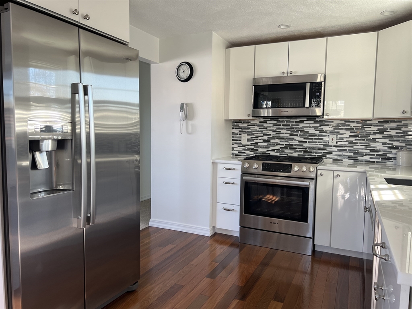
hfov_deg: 67.3
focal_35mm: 26
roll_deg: -1.4
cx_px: 206
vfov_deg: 53.1
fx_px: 309
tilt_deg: -5.3
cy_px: 154
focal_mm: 5.7
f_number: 1.5
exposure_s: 1/121
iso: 50
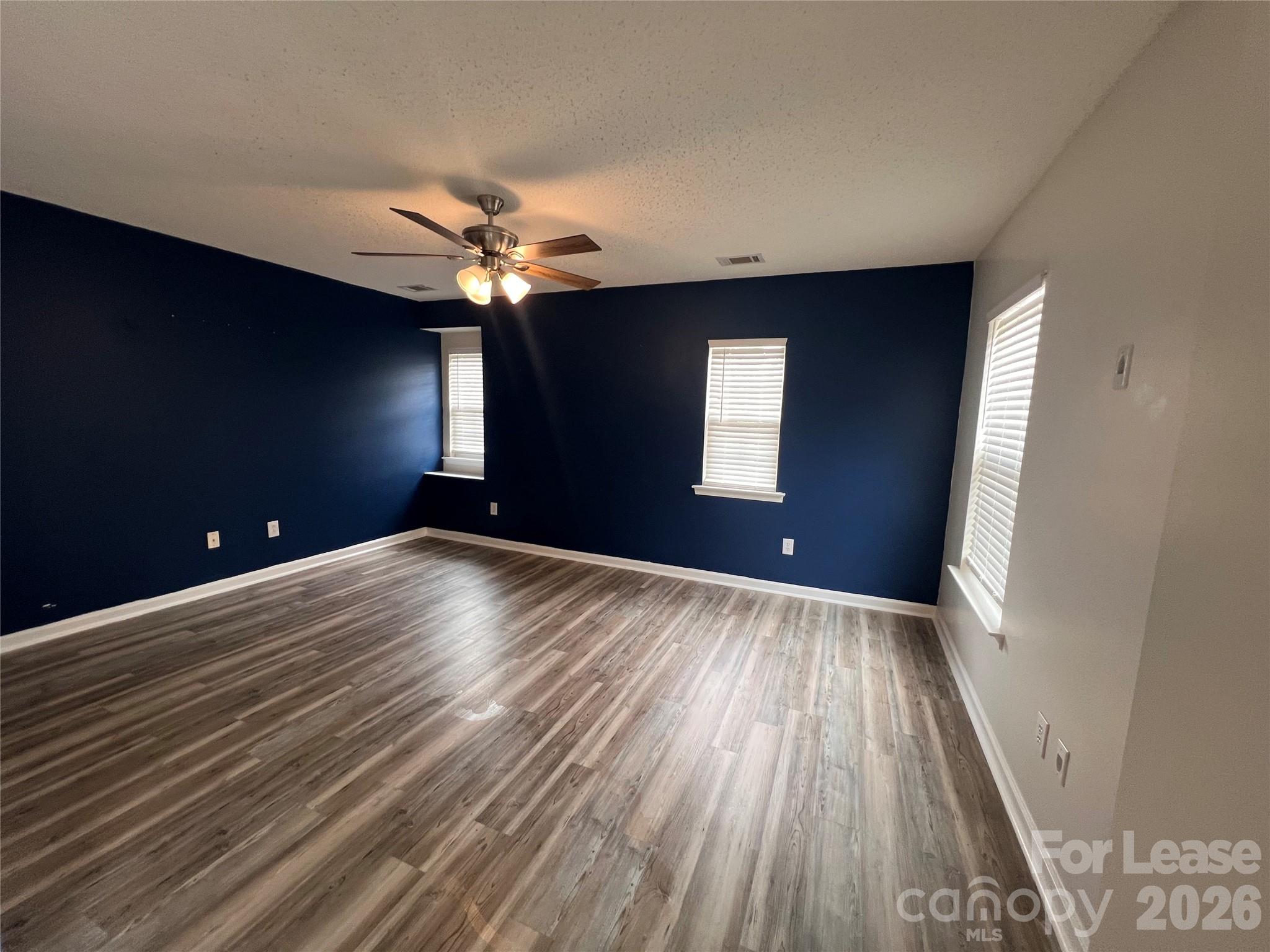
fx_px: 477
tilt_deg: -8.3
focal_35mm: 13
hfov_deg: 106.2
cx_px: 635
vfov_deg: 89.9
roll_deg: -1.0
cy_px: 476
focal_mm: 1.57
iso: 160
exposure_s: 1/60
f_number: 1.8
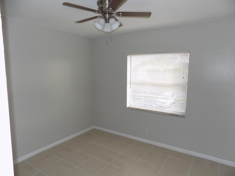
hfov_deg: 73.9
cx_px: 118
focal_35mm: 23
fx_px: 156
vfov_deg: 58.9
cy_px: 88
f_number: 3.1
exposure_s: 1/125
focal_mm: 4
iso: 80
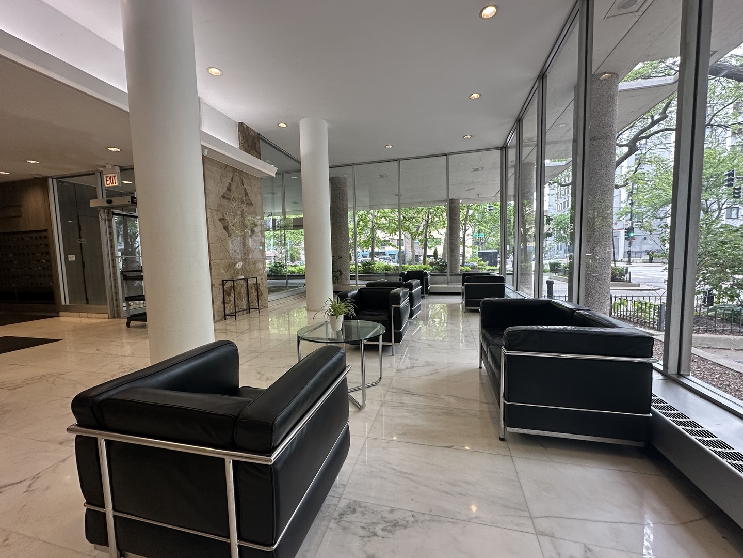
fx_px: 300
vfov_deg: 85.7
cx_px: 372
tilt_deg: -3.0
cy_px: 279
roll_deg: +1.0
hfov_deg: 102.1
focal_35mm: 14
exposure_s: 1/120
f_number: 2.2
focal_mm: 2.22
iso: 160
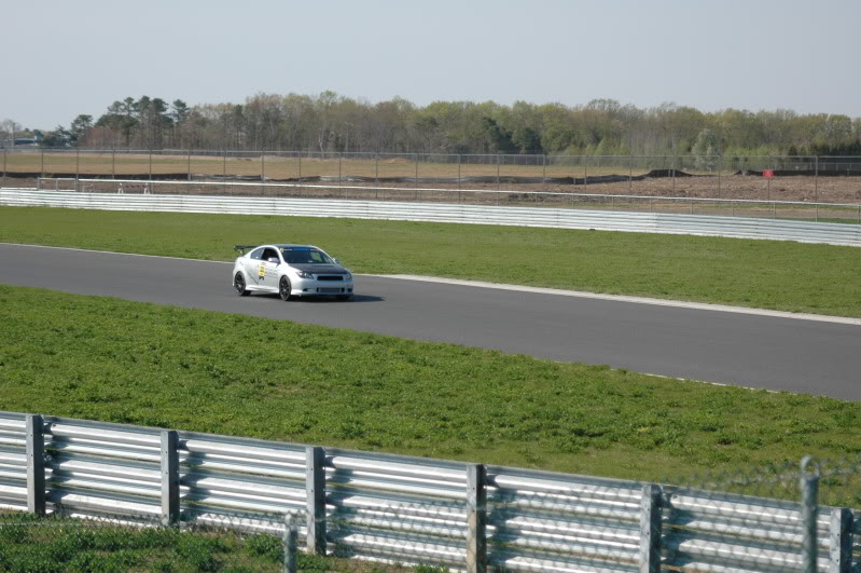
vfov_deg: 10.7
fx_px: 3046
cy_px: 286
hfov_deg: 16.1
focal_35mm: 128
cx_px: 430
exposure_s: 1/1500
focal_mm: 85
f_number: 4.2
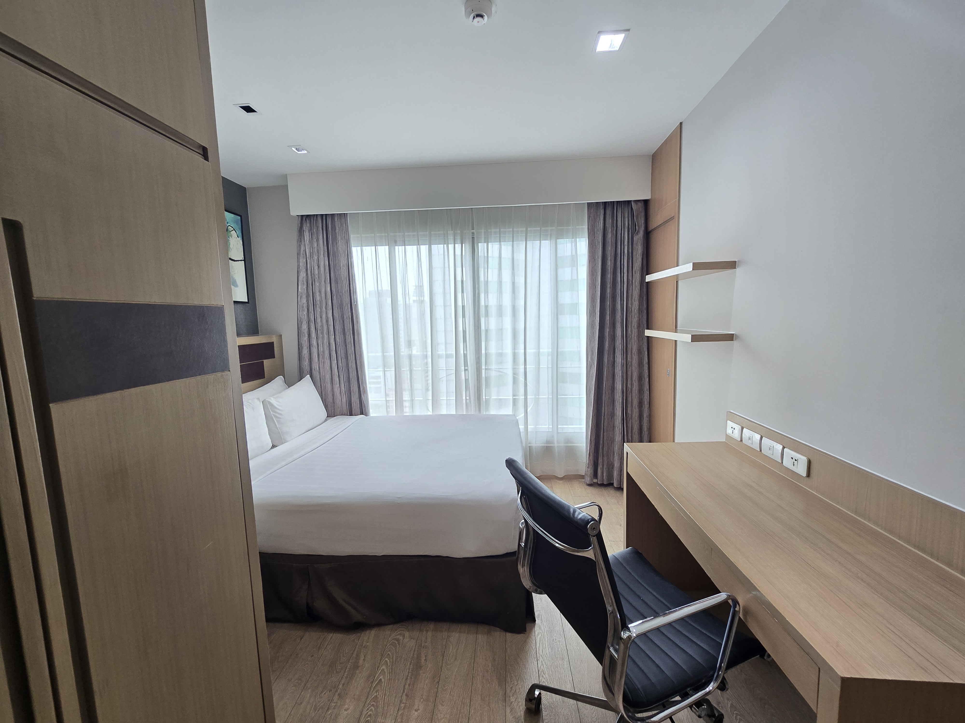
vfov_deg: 89.9
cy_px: 362
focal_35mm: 13
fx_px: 362
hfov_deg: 106.2
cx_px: 482
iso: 100
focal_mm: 2.2
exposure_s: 1/50
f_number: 2.2
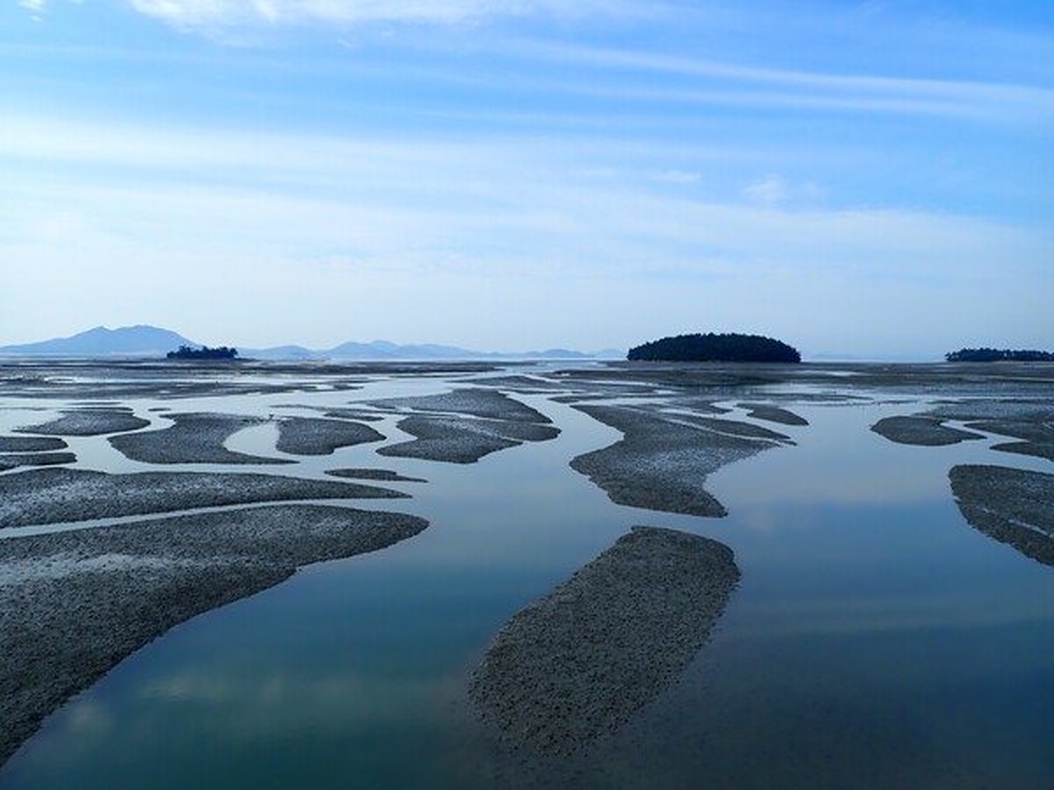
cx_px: 527
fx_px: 761
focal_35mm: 25
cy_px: 395
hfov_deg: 69.4
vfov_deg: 54.9
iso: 100
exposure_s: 1/200
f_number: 8
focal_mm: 4.5
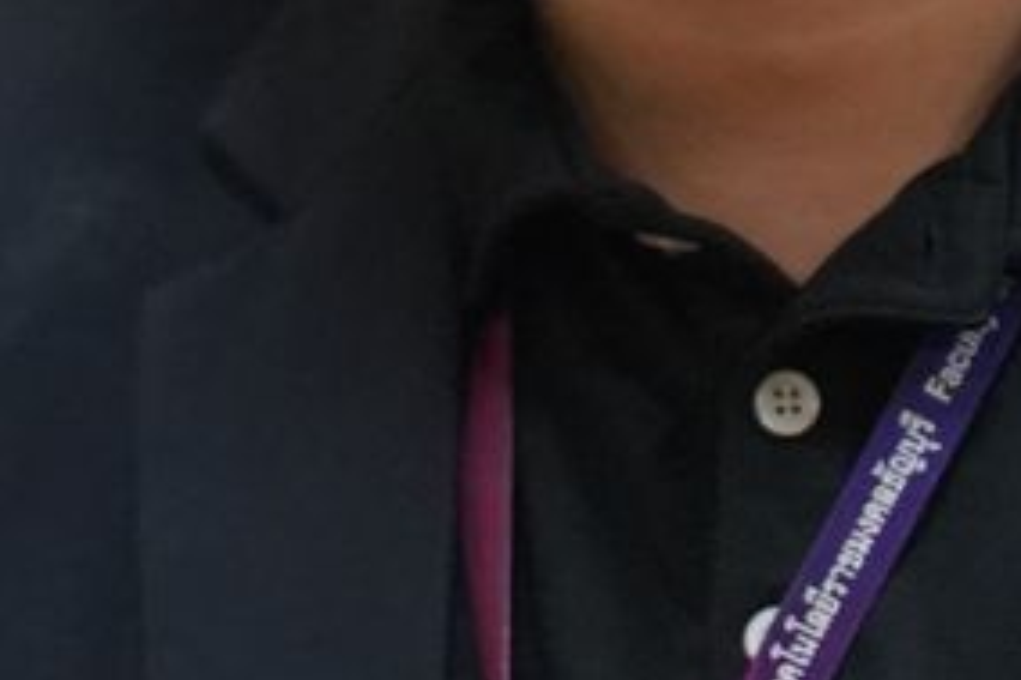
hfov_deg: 5.6
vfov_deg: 3.7
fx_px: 10487
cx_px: 318
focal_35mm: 370
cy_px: 121
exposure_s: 1/2500
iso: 4000
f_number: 1.2
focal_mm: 50
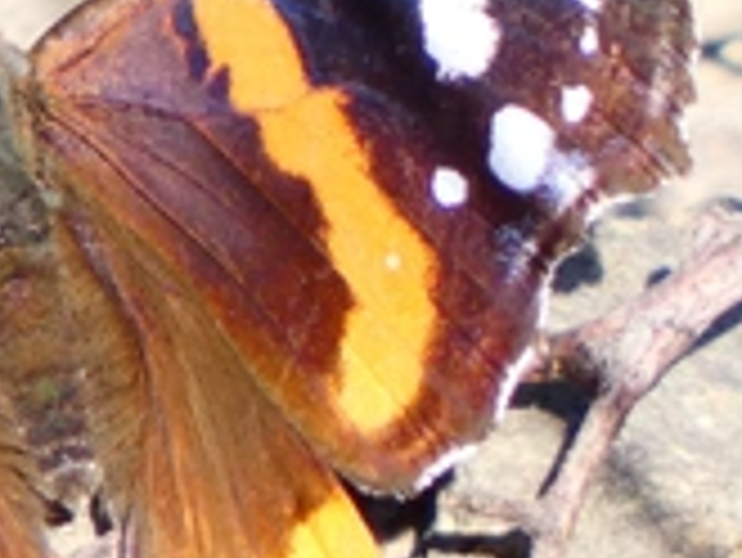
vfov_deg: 0.3
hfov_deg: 0.4
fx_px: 99682
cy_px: 464
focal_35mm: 4647
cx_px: 229
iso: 200
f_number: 5.9
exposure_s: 1/500
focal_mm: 215
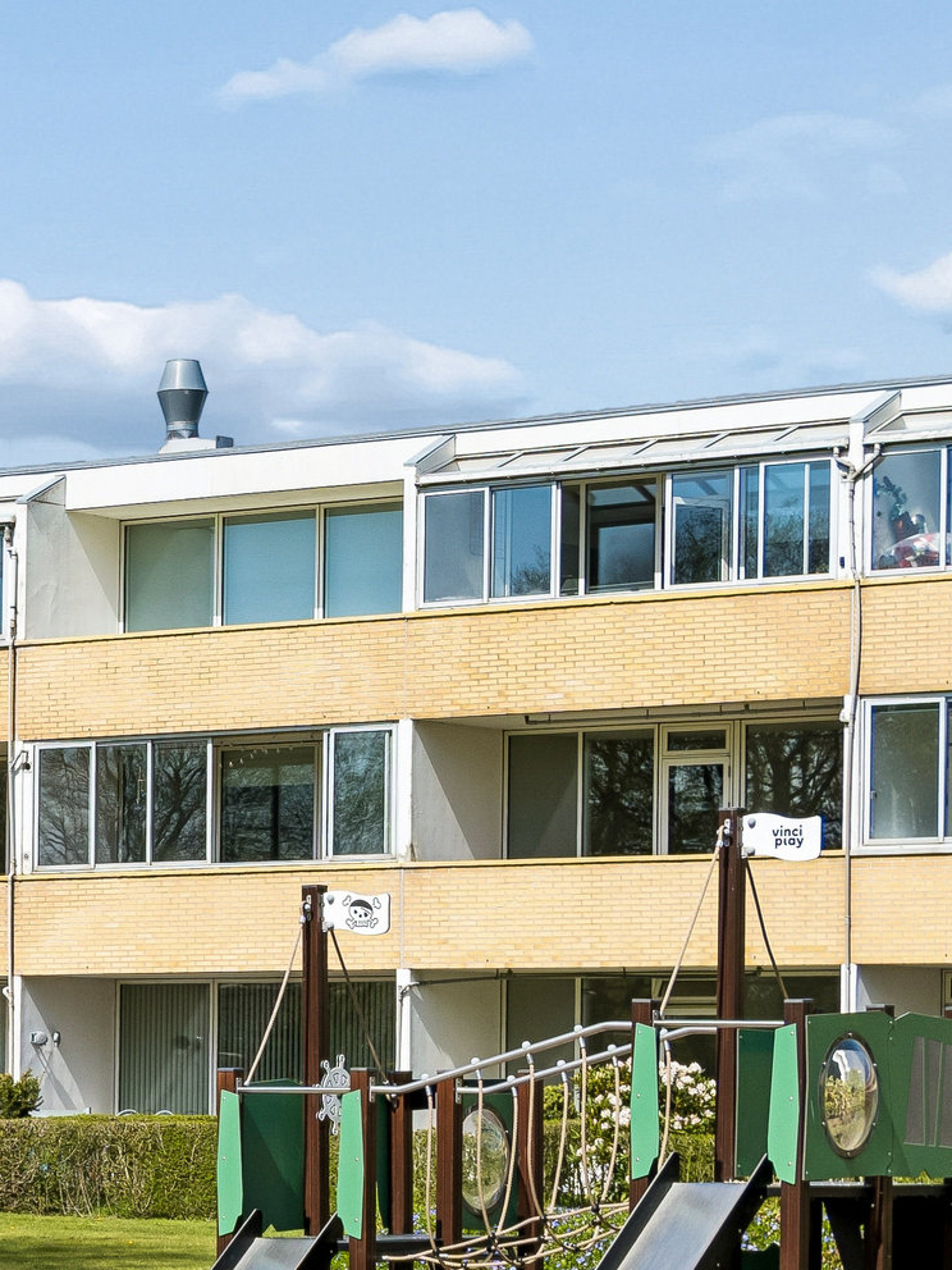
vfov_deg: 15.5
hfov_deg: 11.2
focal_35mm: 126
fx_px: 4637
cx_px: -535
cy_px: 942
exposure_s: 1/1600
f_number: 4
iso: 100
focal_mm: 29
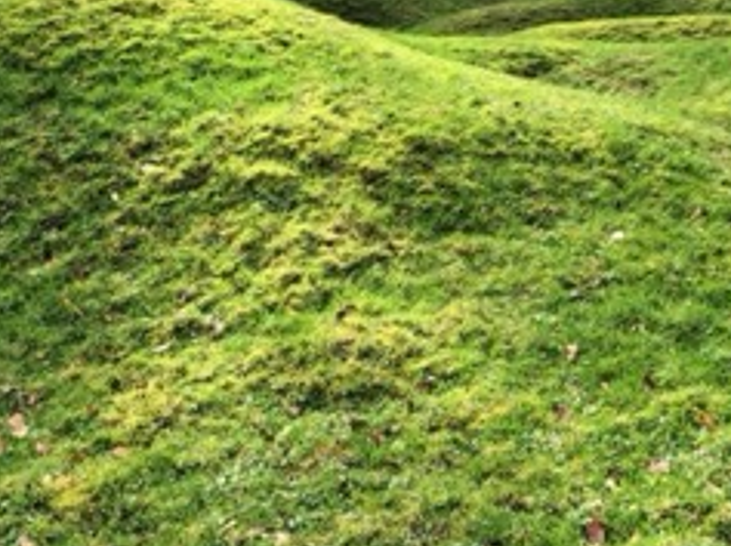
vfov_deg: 20.1
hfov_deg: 27.3
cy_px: 12
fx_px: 1497
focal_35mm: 71
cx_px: 469
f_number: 1.8
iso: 20
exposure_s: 1/176
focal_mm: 4
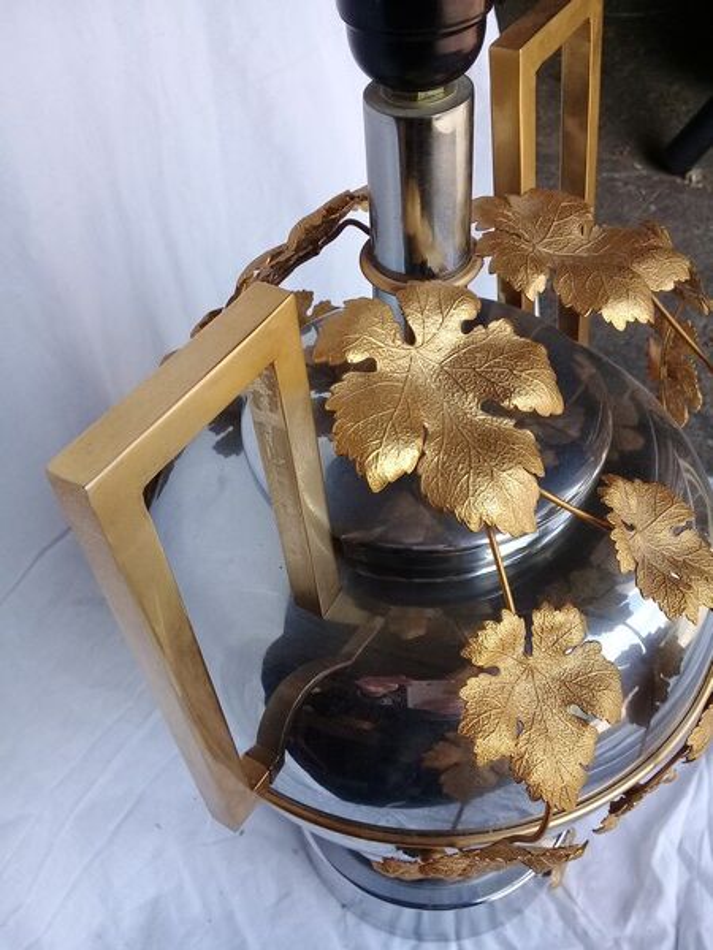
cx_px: 356
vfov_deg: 58.4
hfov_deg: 45.4
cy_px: 475
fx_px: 851
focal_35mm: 31
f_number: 2.2
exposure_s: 1/300
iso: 50
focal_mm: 3.3
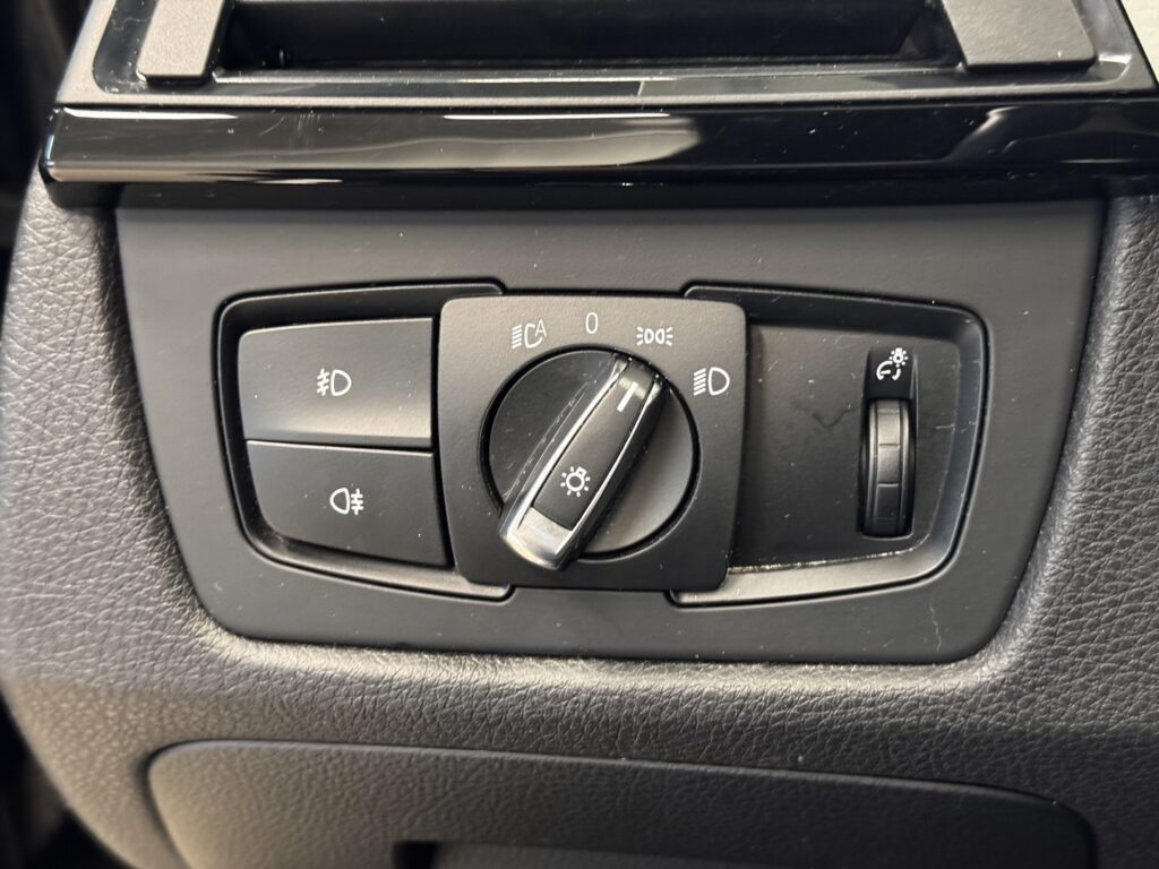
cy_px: 434
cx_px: 580
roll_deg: -0.1
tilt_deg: -23.4
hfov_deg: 39.7
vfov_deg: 30.3
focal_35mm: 48
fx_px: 1607
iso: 500
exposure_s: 1/35
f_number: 1.78
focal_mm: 6.76
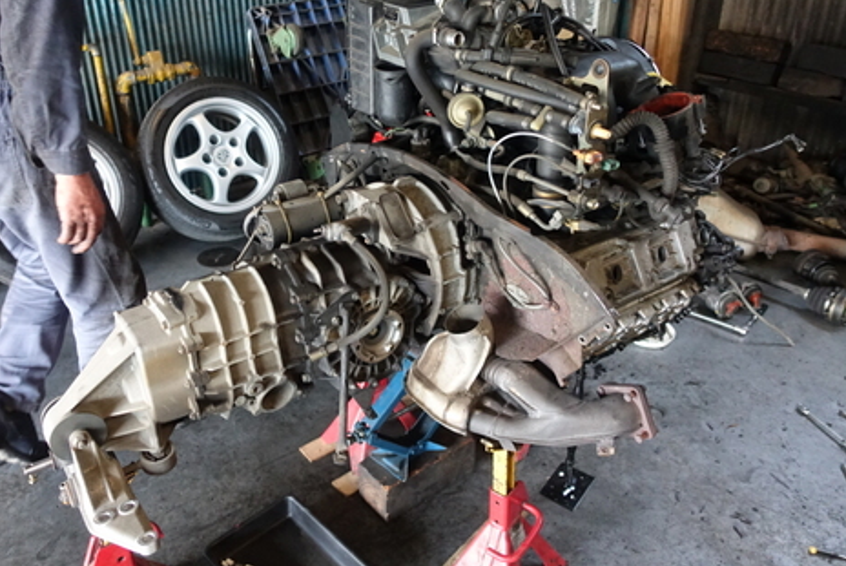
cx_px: 335
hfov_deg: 61.3
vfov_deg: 43.5
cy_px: 233
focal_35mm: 30
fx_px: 705
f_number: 1.8
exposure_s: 1/200
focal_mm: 8.8
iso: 2000
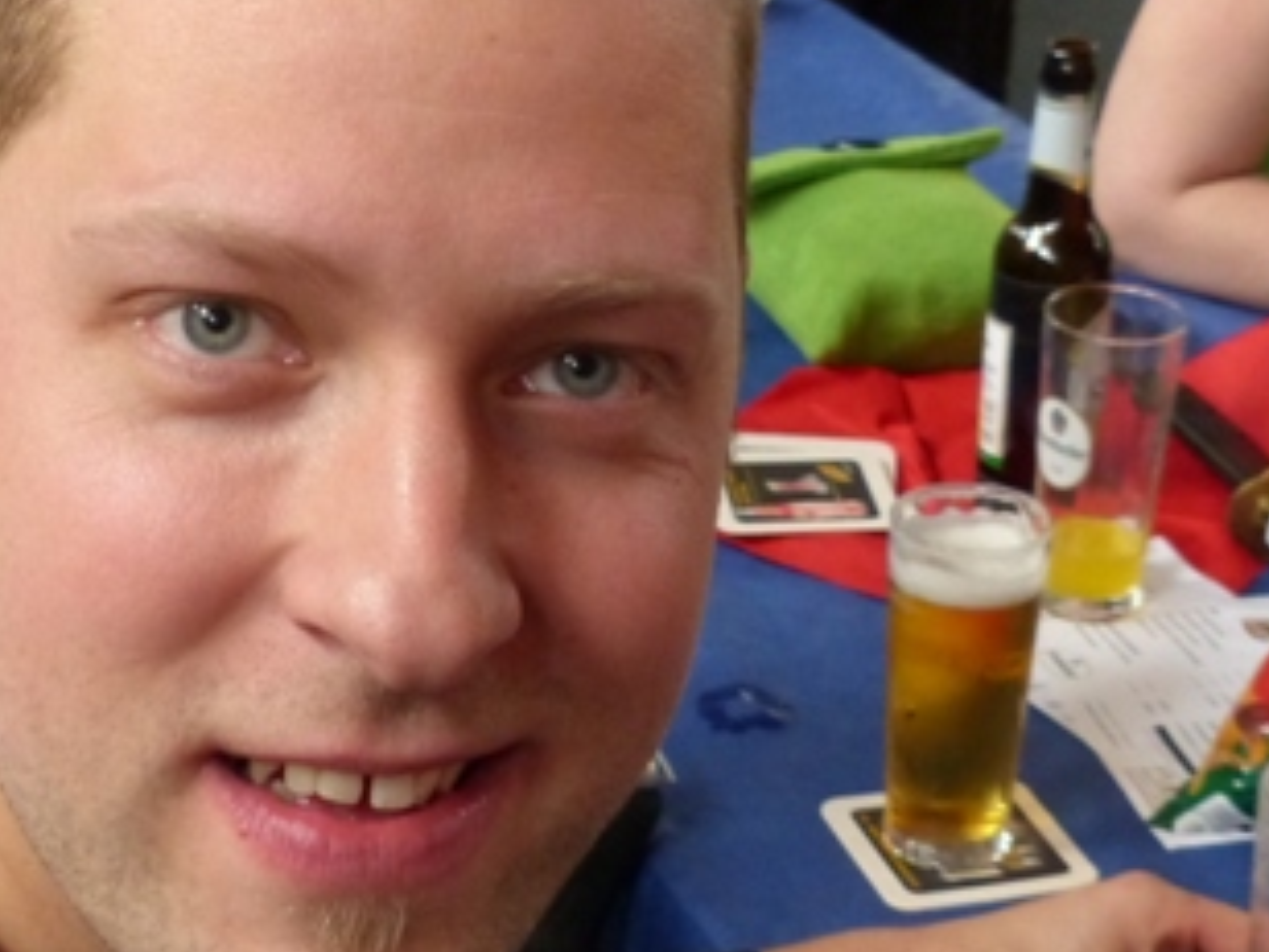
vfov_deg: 15.4
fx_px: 3519
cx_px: 391
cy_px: 507
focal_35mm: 96
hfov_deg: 20.3
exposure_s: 1/25
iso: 400
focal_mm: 6.6
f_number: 2.8
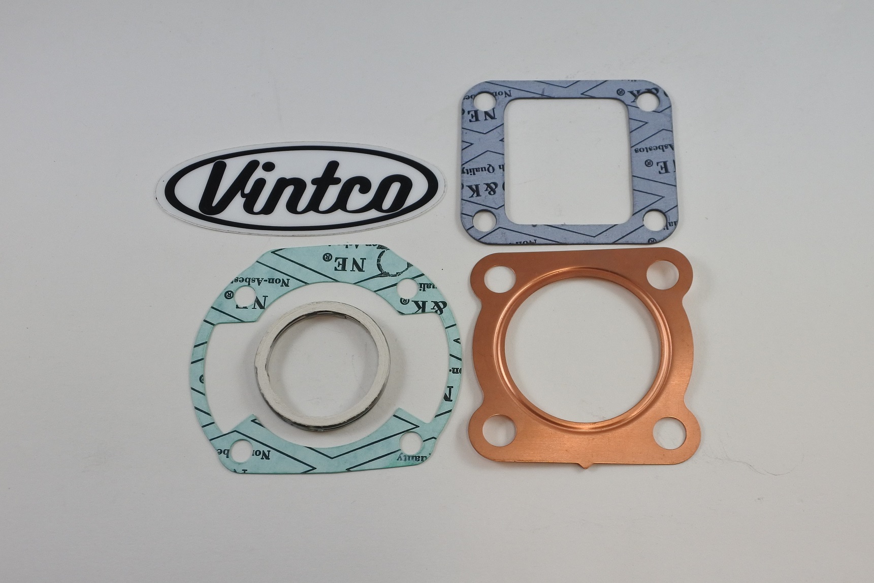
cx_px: 437
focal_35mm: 35
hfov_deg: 54.4
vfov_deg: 37.9
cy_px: 292
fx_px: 850
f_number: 4
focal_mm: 13.1
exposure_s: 1/250
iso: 400
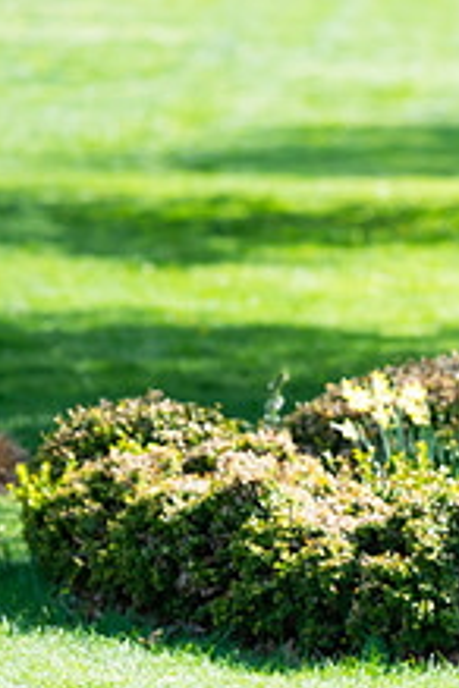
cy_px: 255
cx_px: 612
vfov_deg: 4.8
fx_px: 8185
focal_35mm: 428
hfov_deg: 3.2
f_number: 3.2
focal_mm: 130
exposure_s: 1/2000
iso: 200
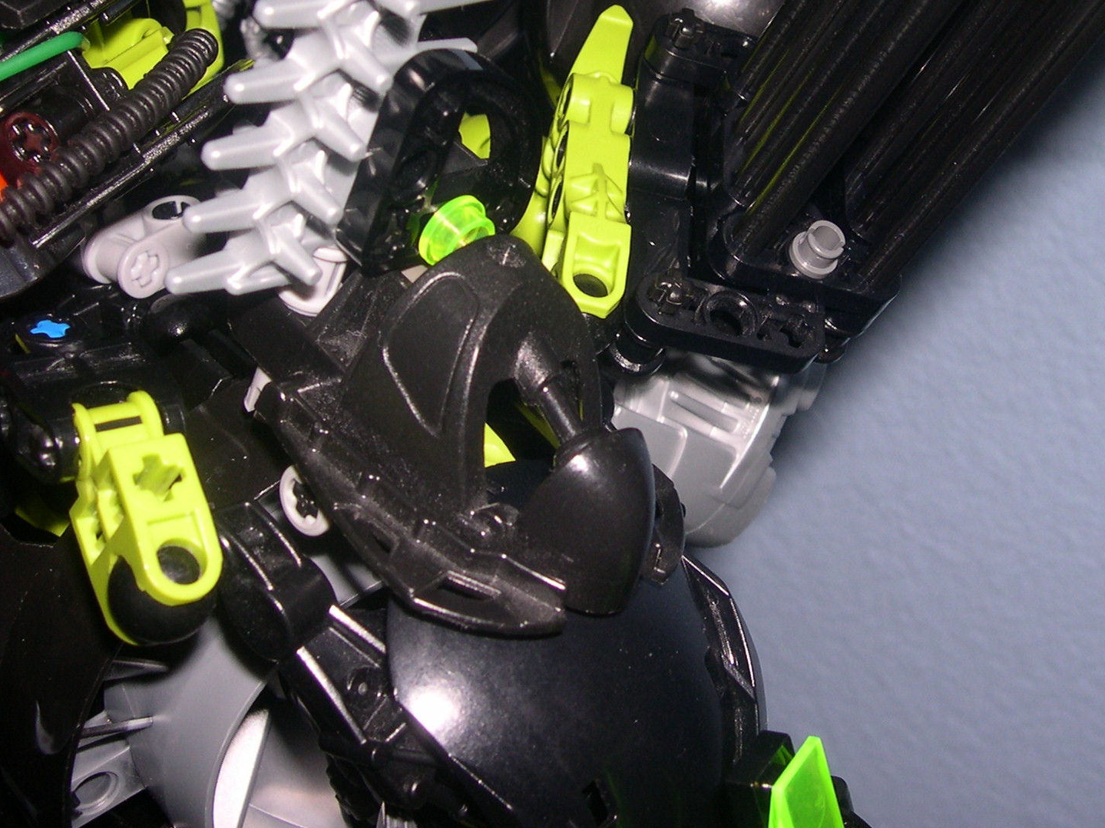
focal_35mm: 60
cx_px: 630
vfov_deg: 24.2
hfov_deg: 32.1
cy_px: 207
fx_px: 1915
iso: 100
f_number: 7.6
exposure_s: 1/60
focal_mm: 8
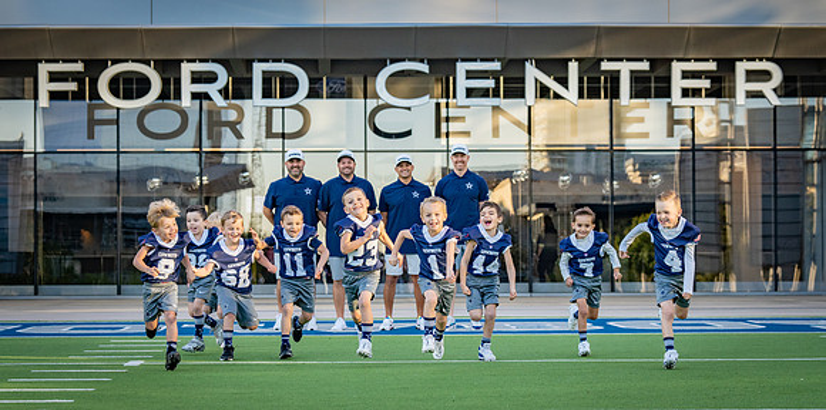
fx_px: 1889
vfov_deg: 12.4
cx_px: 370
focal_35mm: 89
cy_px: 274
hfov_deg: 24.7
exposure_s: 1/1250
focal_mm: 70
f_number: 4
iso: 1000
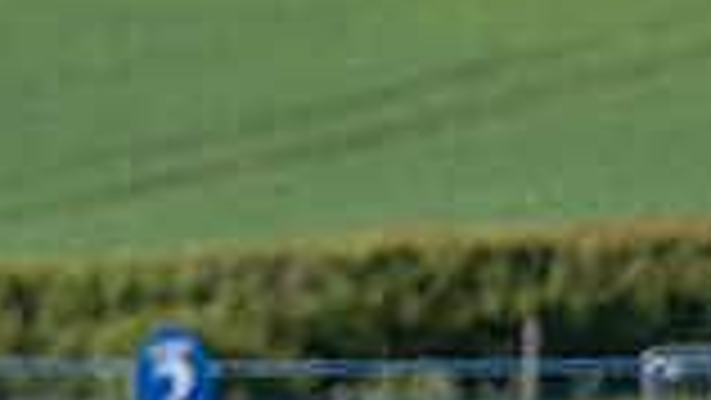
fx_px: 44470
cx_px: -9
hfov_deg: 0.9
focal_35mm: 2358
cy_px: 602
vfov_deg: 0.5
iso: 100
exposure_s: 1/2000
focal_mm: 200
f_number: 2.8
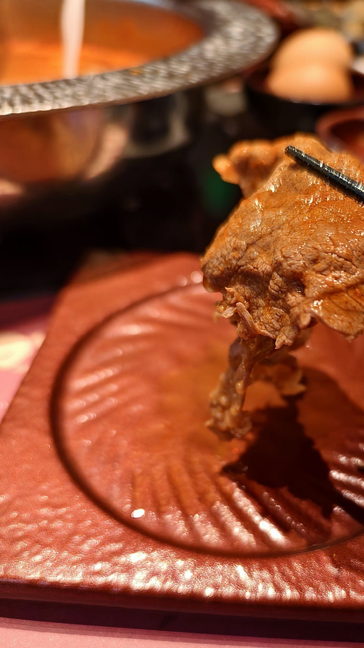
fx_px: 515
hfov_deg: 37.9
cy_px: 381
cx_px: 275
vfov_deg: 63.9
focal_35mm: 30
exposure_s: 1/100
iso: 303
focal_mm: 8.67
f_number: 1.75
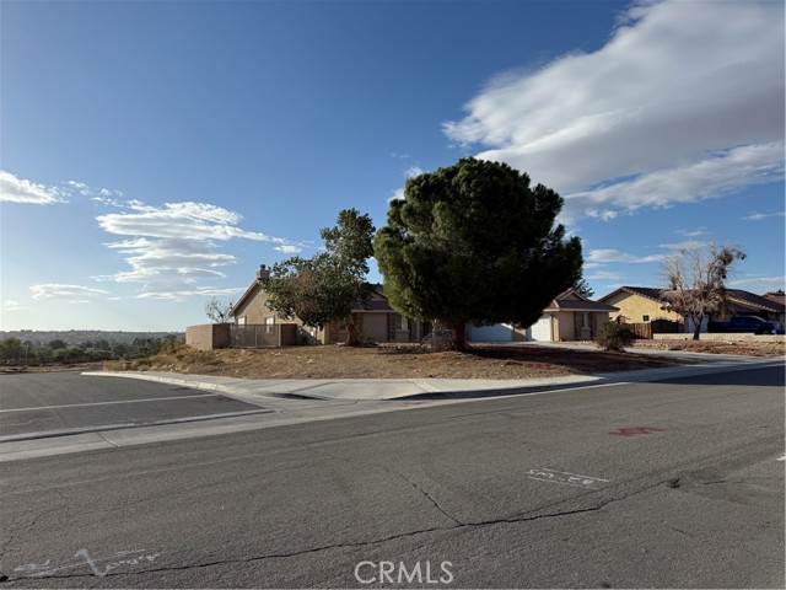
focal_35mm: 24
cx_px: 393
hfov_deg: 71.6
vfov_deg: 56.8
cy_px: 295
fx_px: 545
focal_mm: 6.76
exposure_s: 1/6711
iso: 80
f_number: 1.78
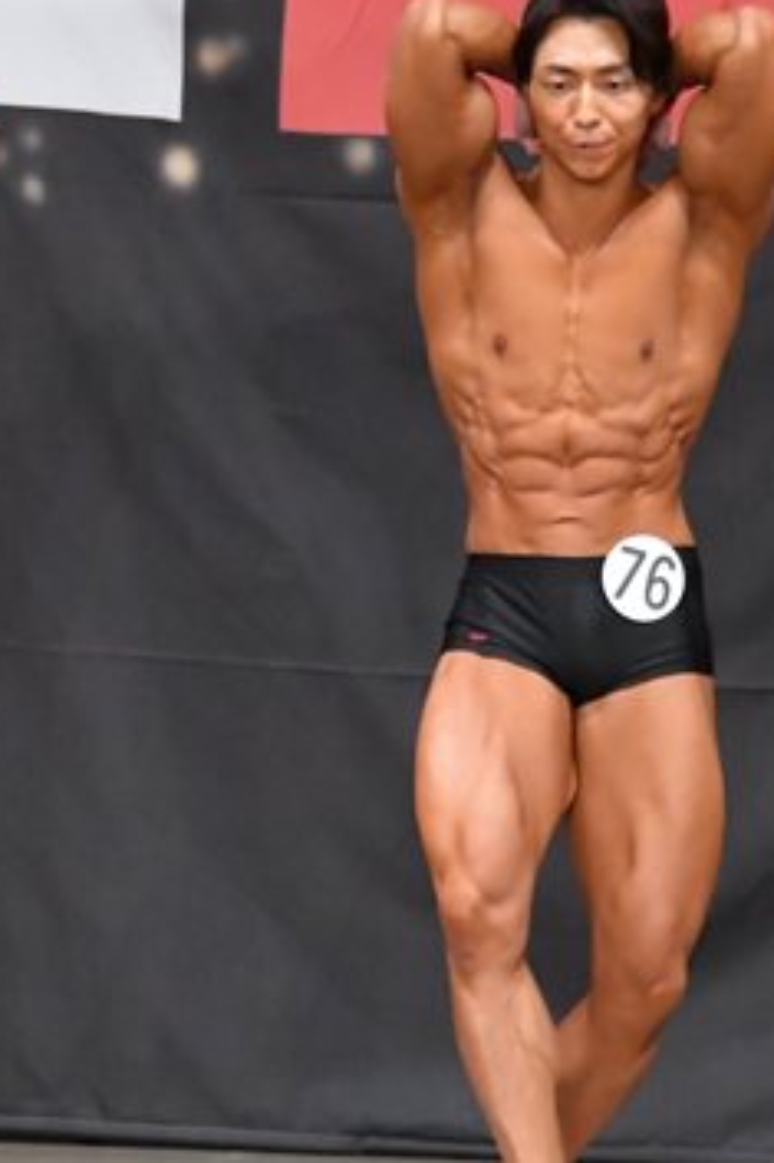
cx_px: -483
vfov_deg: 4.3
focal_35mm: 476
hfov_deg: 2.9
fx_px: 15365
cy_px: 610
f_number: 5.6
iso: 6400
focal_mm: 145
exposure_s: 1/400
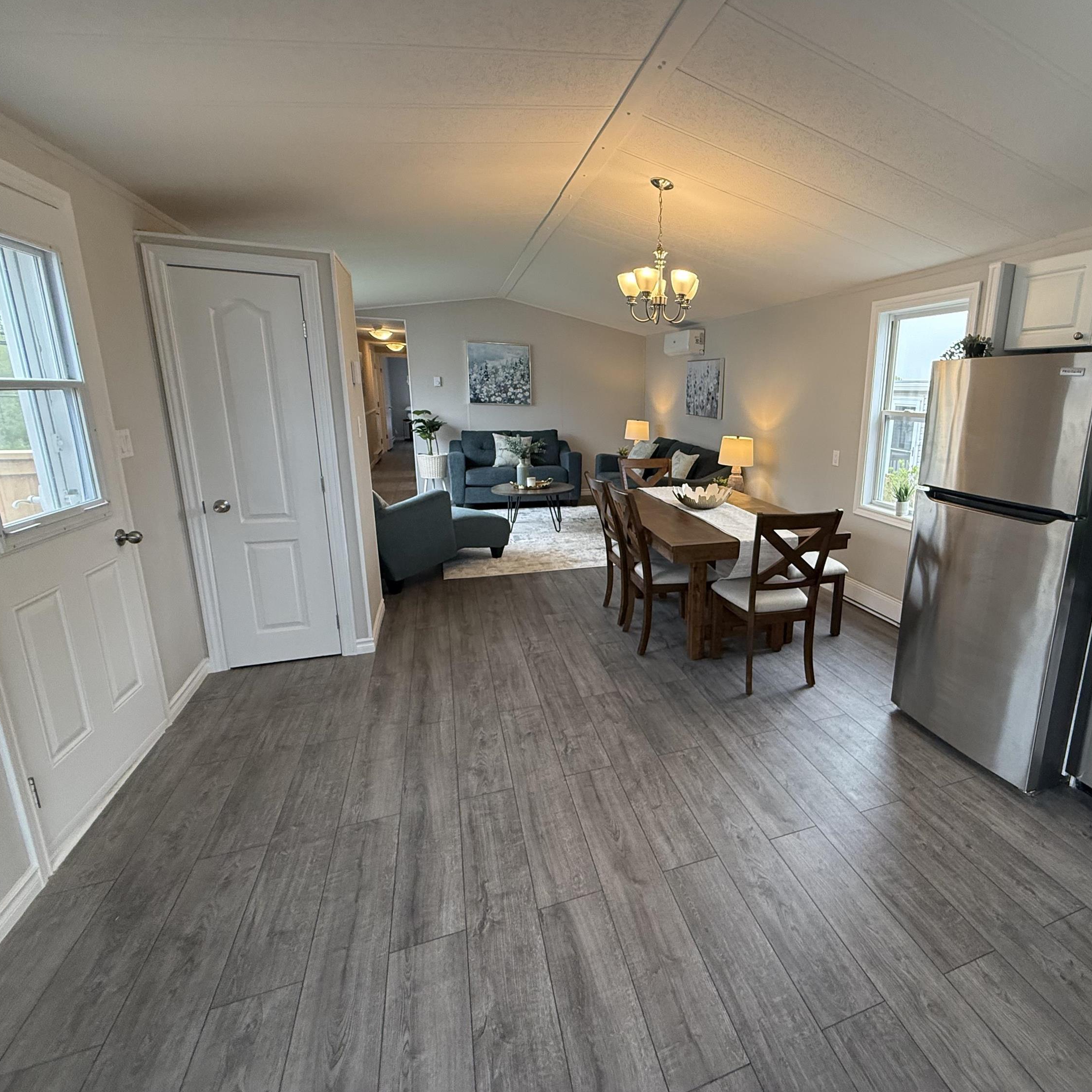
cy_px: 534
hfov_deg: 81.8
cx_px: 706
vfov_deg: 84.0
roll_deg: -2.6
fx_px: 607
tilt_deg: -13.4
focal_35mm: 17
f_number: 2.2
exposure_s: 1/120
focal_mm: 2.22
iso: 250
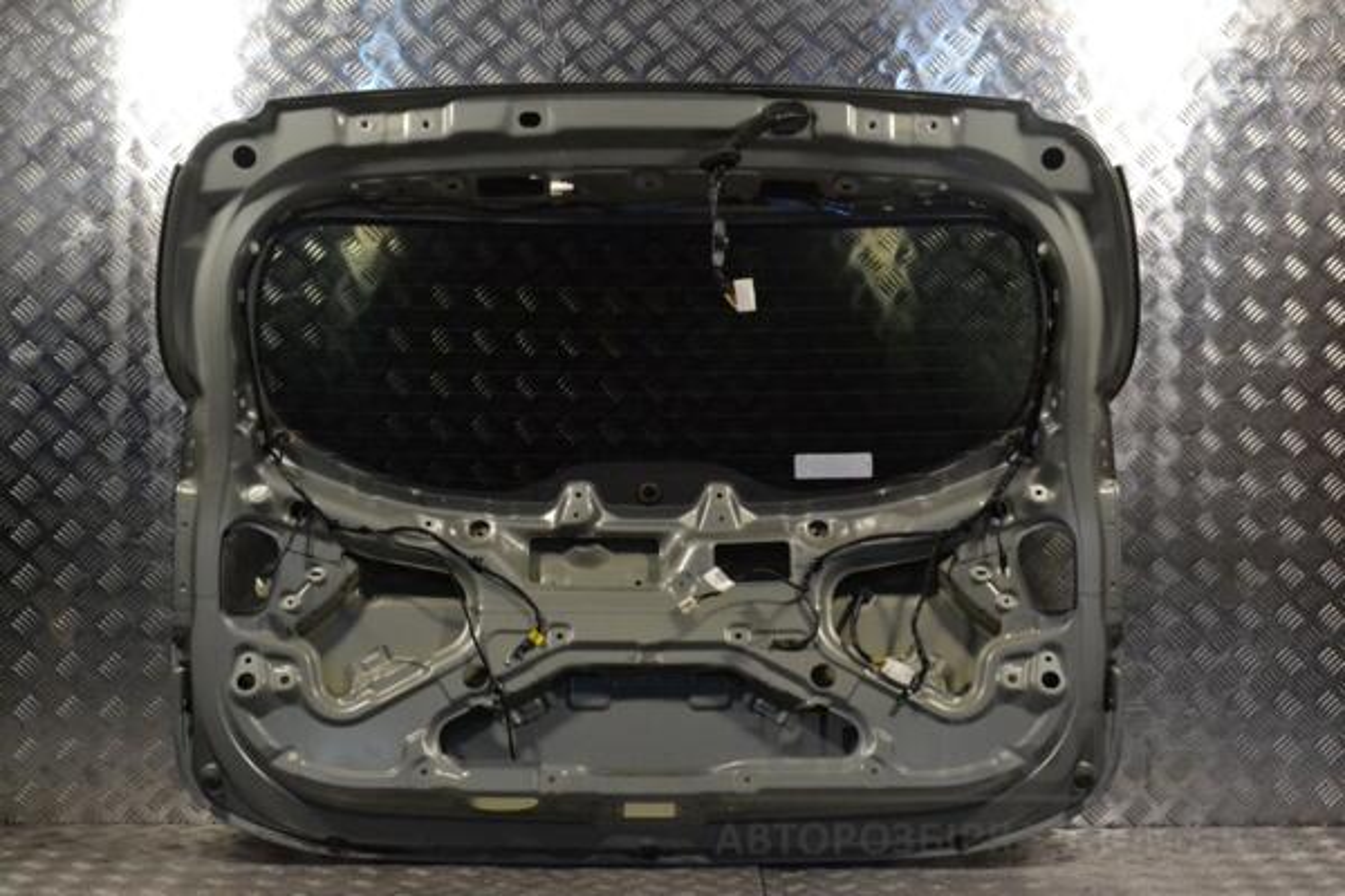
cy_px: 448
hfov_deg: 38.9
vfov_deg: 26.5
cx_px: 672
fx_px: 1905
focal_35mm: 51
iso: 3200
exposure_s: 1/320
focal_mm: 34
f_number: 9
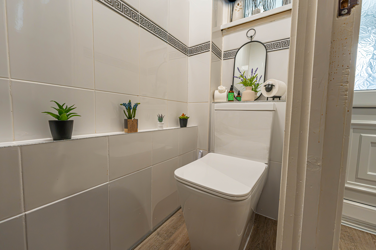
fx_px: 146
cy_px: 125
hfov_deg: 104.3
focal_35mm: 14
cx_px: 188
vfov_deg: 81.2
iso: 1250
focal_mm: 14
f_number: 7.1
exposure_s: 1/100
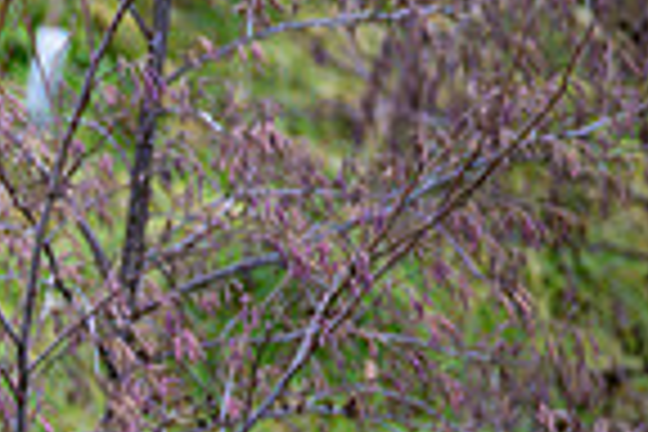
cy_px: 650
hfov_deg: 1.7
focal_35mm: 1205
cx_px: -504
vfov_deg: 1.1
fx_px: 21688
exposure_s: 1/640
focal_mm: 300
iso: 1600
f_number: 2.8
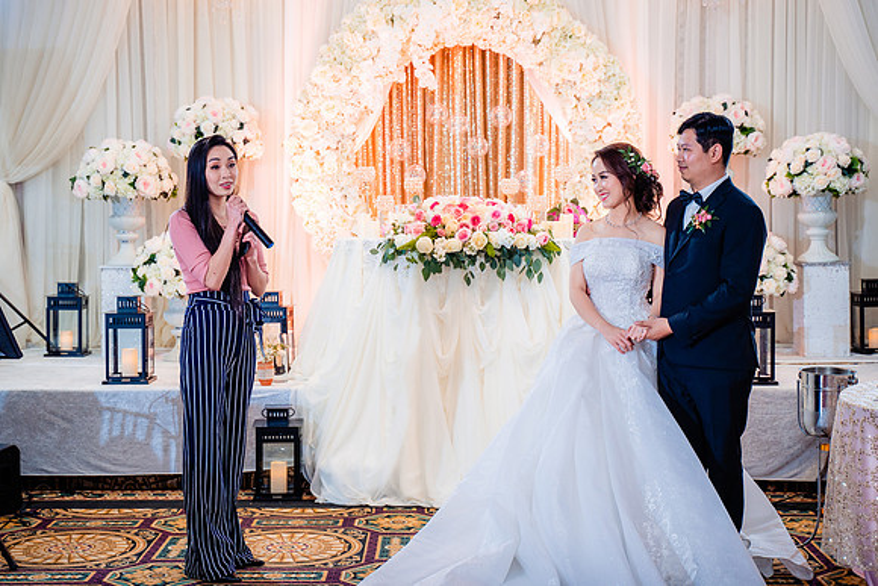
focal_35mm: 58
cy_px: 282
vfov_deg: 23.3
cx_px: 404
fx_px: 1423
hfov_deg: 34.3
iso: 800
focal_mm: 54
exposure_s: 1/160
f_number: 3.5
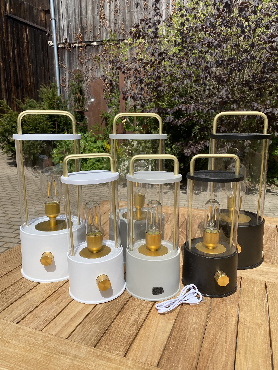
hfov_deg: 53.1
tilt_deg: -10.1
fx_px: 278
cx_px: 139
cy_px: 185
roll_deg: +0.6
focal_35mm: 26
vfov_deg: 67.3
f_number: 1.8
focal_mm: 4.25
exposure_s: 1/3731
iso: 32
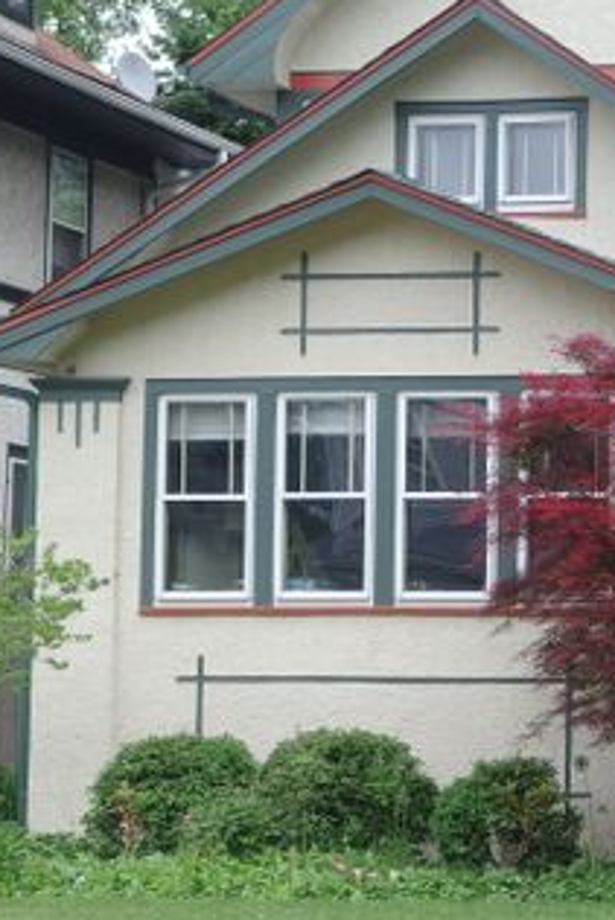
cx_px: 740
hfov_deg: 8.8
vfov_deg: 13.3
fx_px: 3942
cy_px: 346
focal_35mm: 154
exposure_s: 1/400
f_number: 3.2
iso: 100
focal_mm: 16.7
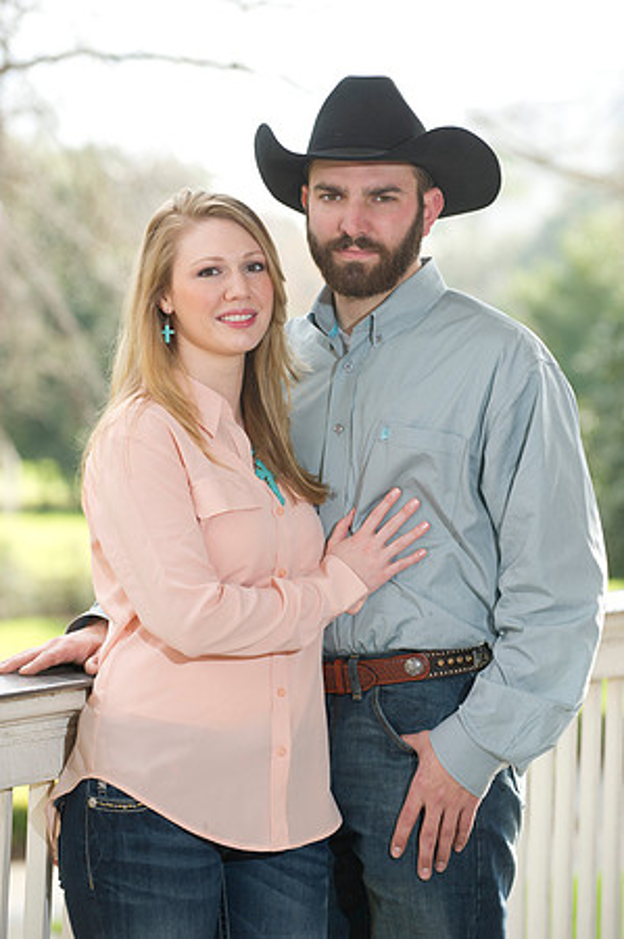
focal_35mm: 135
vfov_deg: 15.2
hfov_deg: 10.1
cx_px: 312
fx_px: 3518
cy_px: 470
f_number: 3.5
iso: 250
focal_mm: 135
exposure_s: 1/250
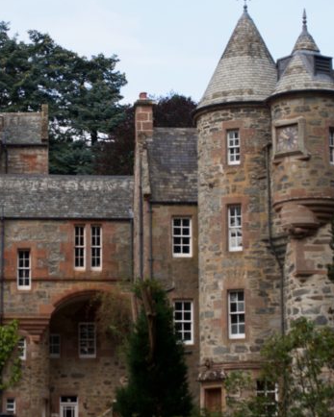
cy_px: 208
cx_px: 131
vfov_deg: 16.3
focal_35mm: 118
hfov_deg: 13.1
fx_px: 1455
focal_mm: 55
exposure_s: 1/200
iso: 200
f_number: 9
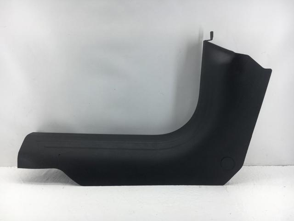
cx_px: 147
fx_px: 246
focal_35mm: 29
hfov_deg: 61.7
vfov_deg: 48.2
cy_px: 110
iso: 25
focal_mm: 4.15
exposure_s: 1/150
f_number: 2.2
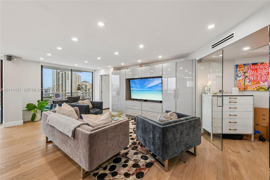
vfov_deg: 81.2
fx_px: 105
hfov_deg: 104.3
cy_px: 90
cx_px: 135
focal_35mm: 14
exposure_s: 1/8
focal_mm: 14
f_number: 9
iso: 200
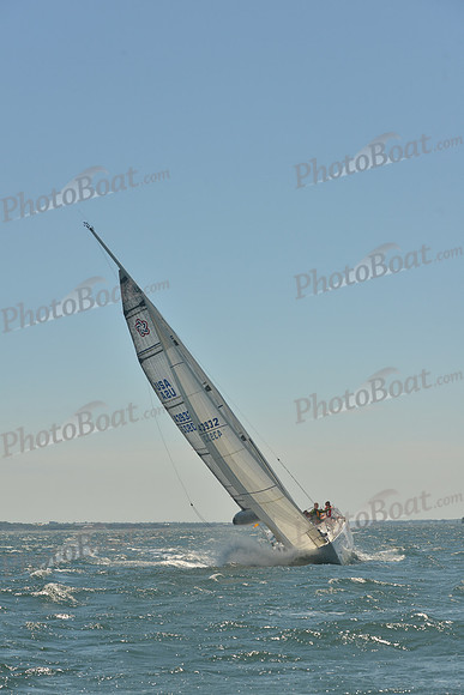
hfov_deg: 18.2
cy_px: 348
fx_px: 1449
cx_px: 232
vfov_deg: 27.0
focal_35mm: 75
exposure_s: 1/800
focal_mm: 75
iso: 400
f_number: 8
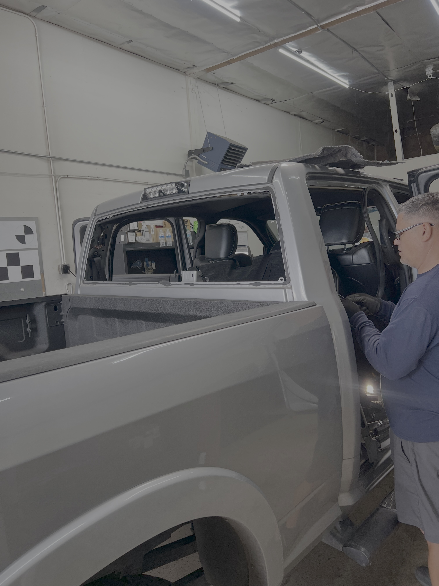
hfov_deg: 53.1
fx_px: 440
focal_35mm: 26
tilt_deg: -8.2
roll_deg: +3.8
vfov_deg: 67.3
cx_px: 220
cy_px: 293
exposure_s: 1/120
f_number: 1.5
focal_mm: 5.7
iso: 50
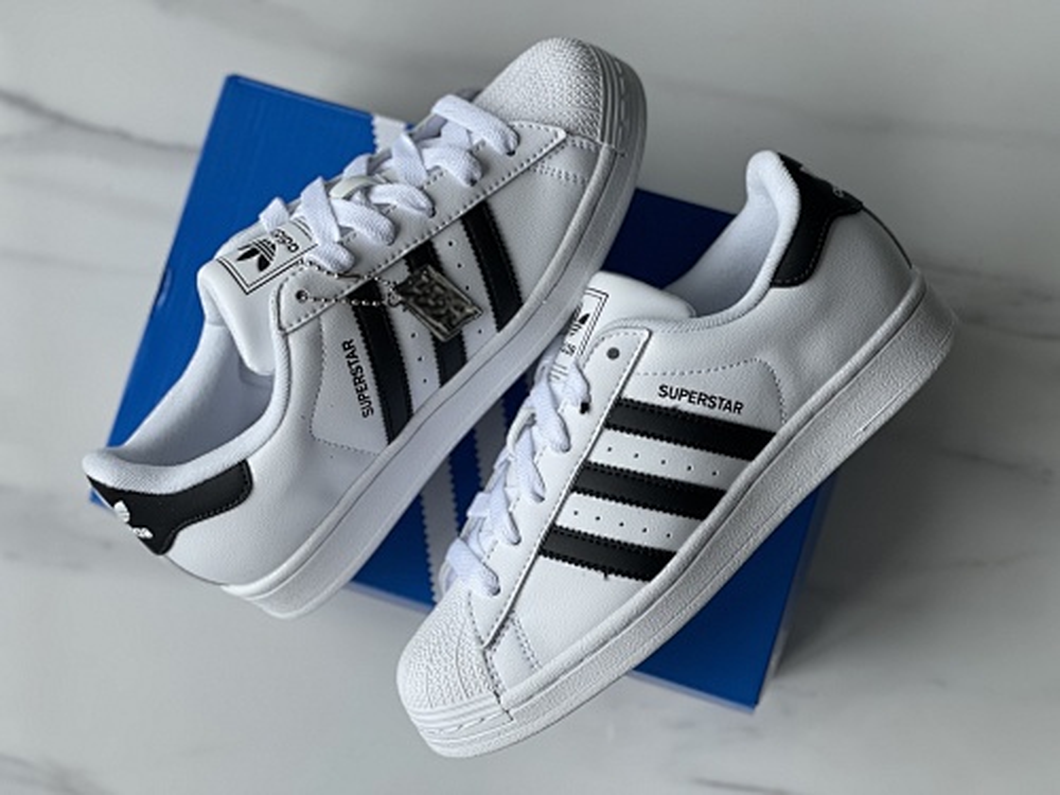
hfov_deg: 30.3
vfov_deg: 22.9
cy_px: 398
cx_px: 530
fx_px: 1960
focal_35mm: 64
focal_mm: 7.5
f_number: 2.2
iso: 20
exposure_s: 1/127
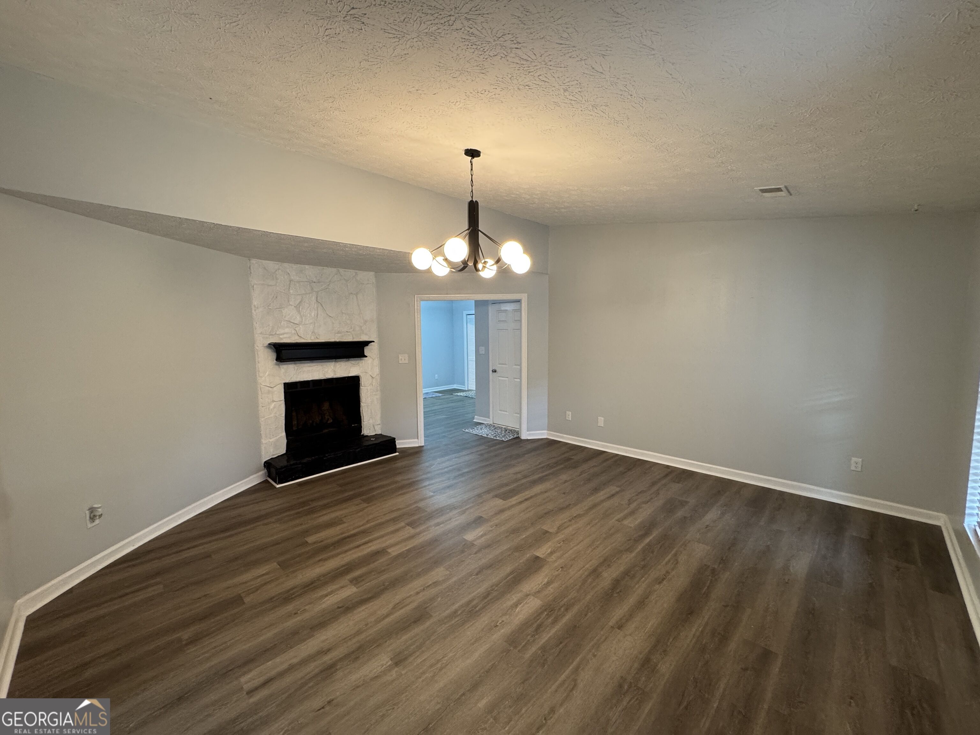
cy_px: 368
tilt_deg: -7.1
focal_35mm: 14
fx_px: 396
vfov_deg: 85.7
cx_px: 490
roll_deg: +0.5
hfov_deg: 102.1
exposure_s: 1/60
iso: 250
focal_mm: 2.22
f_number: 2.2
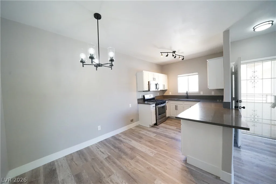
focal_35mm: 12
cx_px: 138
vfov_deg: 90.0
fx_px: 92
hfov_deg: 112.6
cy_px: 92
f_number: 6.3
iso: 6400
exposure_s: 1/250
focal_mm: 12
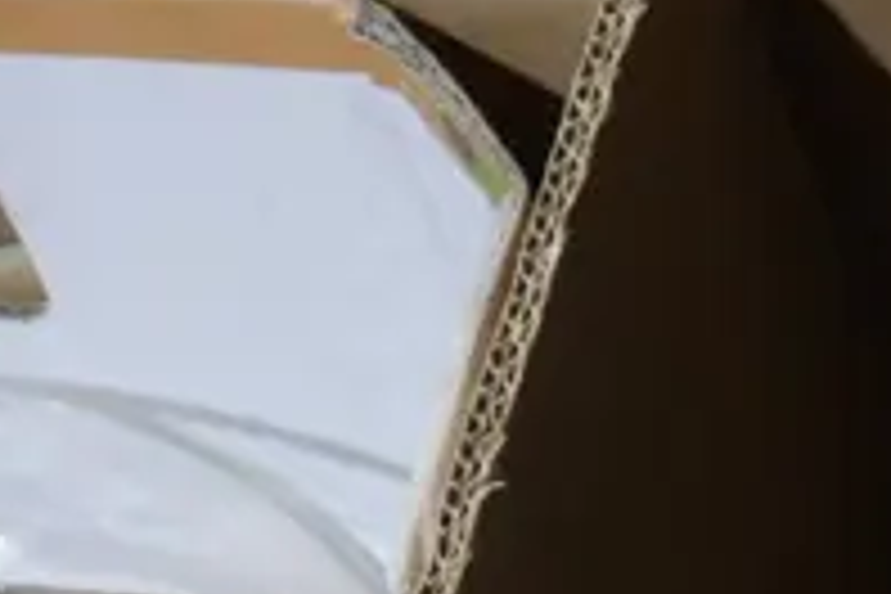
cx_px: 2110
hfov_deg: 9.9
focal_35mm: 183
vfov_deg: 7.3
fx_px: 4529
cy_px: 986
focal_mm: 17
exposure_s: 1/60
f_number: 5.6
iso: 800
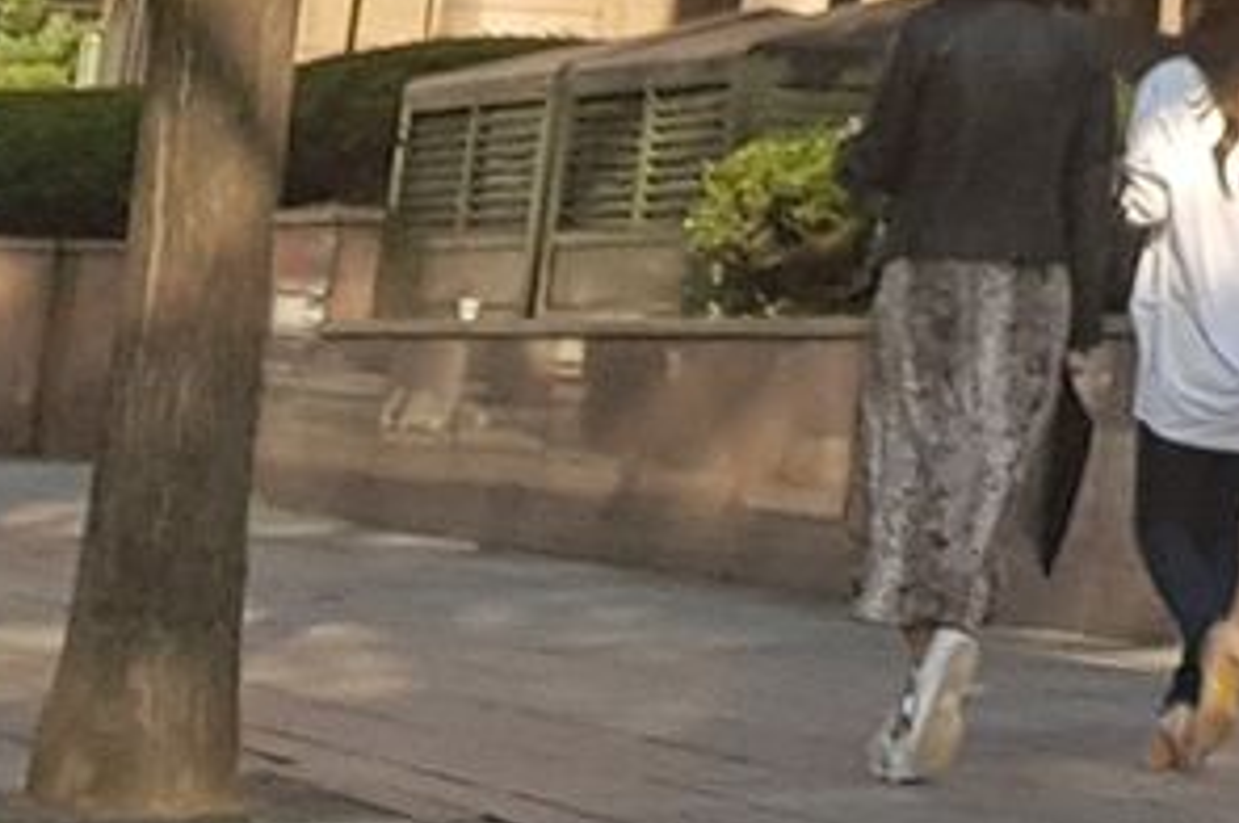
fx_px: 6463
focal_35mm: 188
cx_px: 2898
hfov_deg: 9.8
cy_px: -1965
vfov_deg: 6.4
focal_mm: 4.2
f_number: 1.7
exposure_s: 1/756
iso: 40
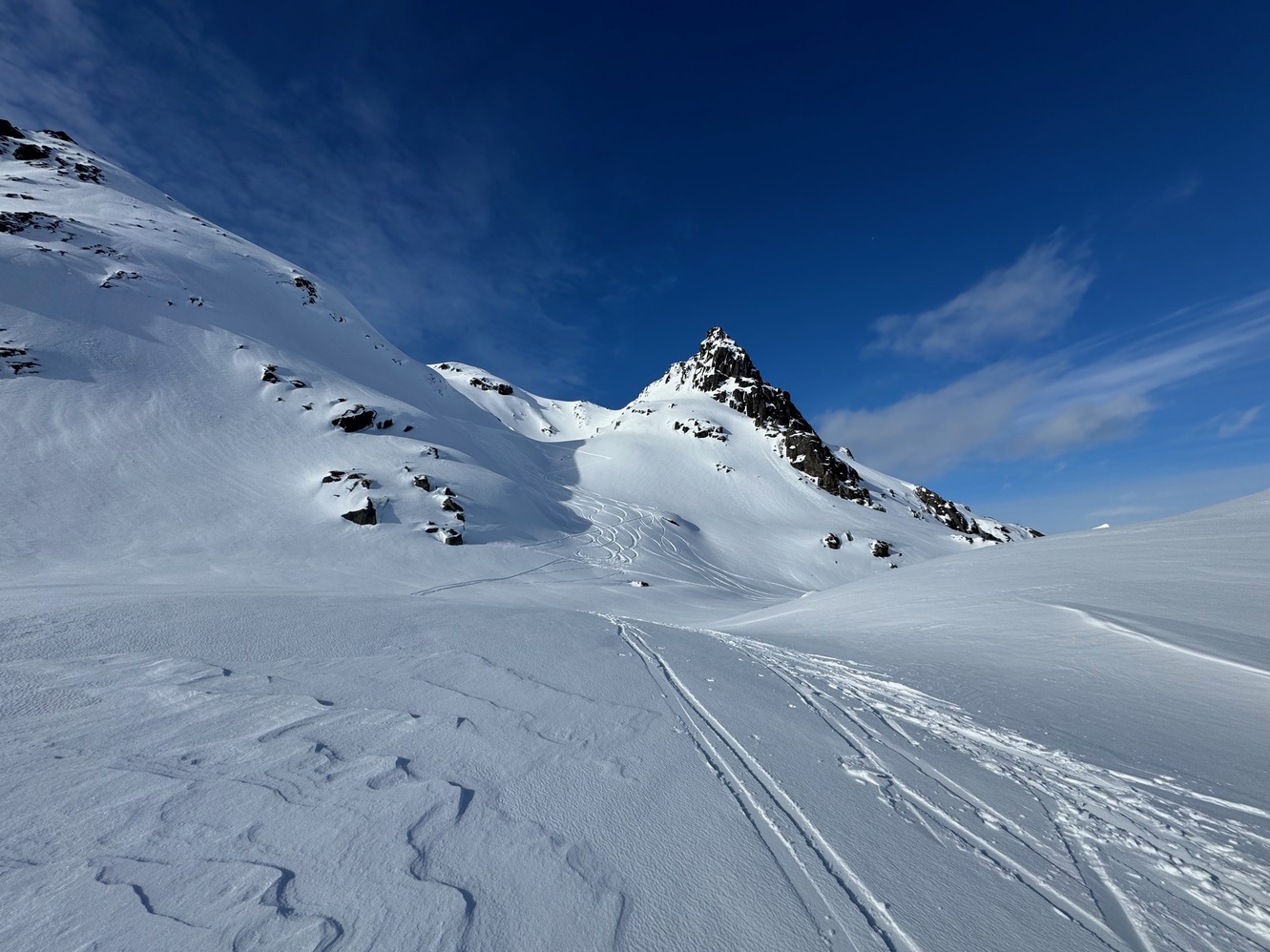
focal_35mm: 14
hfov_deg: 102.1
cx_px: 635
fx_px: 514
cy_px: 476
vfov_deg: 85.7
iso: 32
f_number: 2.2
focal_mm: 2.22
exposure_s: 1/3906
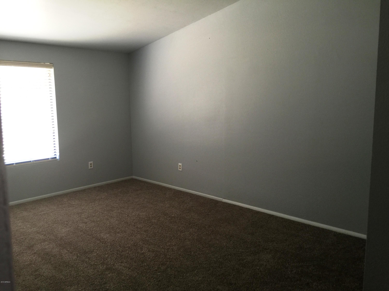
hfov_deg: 61.7
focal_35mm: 29
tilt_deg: -7.3
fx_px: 326
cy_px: 146
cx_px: 194
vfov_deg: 48.2
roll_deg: -0.8
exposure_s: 1/15
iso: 32
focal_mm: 4.15
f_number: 2.2
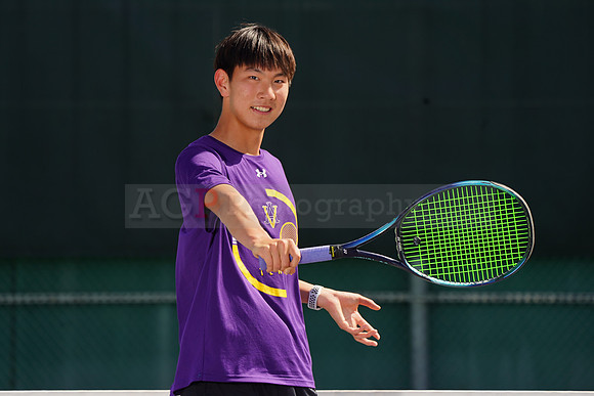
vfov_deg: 4.1
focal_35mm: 339
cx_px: 297
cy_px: 198
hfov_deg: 6.1
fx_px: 5595
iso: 100
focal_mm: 339
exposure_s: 1/250
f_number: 9
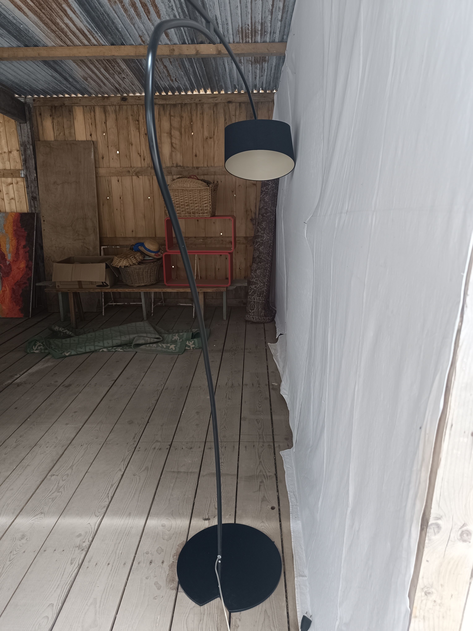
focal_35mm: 24
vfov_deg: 71.6
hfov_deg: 56.8
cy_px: 316
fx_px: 437
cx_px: 236
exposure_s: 1/100
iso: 256
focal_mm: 6.14
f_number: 1.65
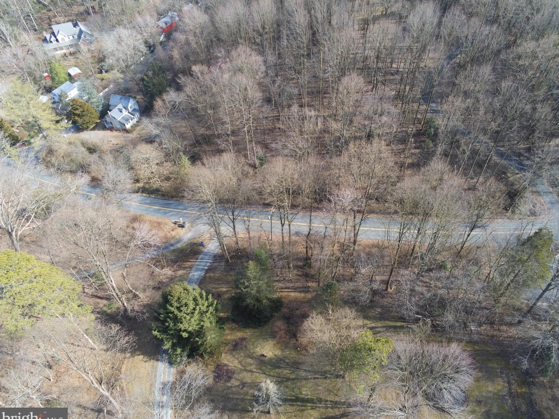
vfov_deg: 56.8
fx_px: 388
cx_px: 288
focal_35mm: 24
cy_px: 212
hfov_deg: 71.6
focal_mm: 4
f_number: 2.4
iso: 137
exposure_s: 1/480
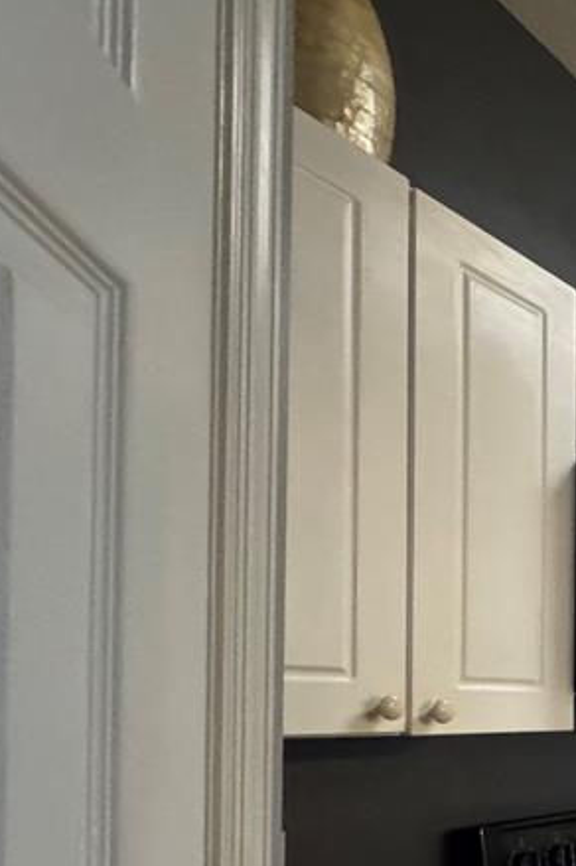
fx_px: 817
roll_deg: -0.9
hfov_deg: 25.2
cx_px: 933
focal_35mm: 34
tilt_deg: -0.3
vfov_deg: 51.8
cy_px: 708
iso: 1250
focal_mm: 2.22
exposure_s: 1/60
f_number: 2.2
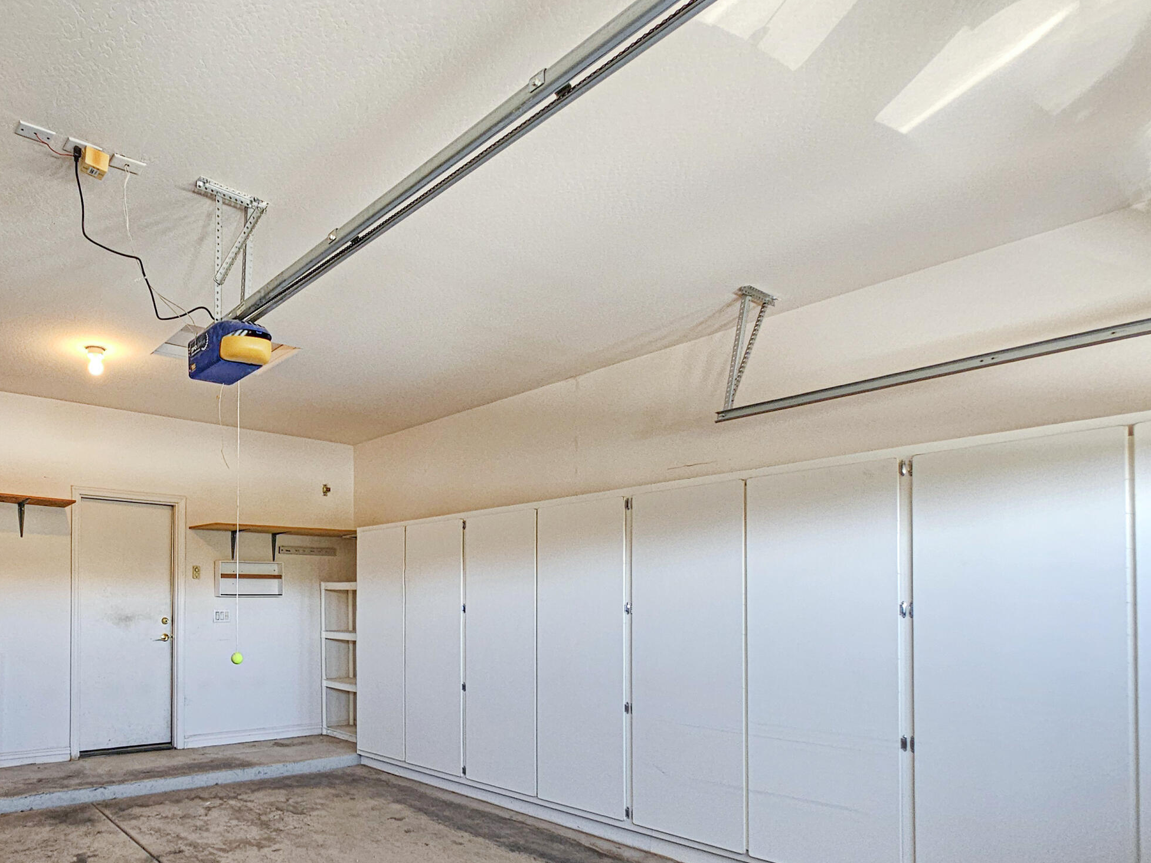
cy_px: 603
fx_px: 665
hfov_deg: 76.2
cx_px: 299
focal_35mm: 20
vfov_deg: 63.6
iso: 320
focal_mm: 2.2
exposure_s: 1/60
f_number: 2.2
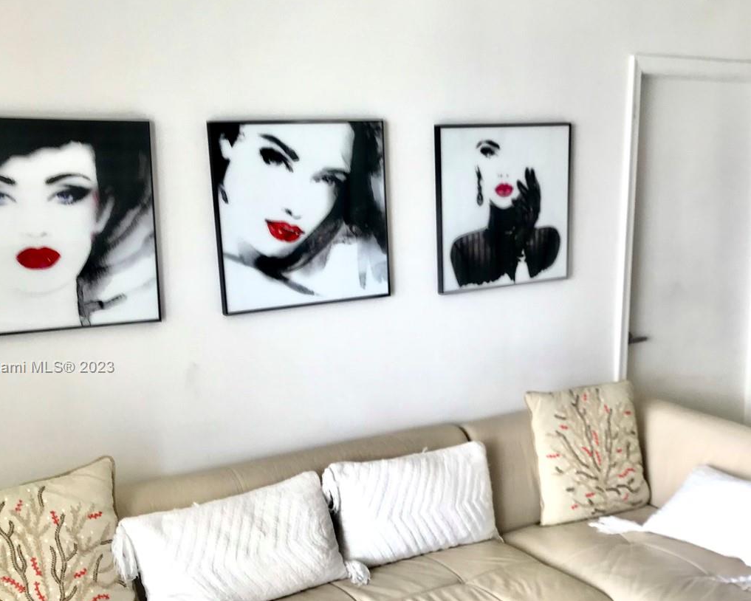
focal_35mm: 43
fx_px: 956
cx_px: 468
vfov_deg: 34.8
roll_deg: +0.6
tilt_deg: -13.5
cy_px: 368
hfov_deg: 42.6
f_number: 1.8
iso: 25
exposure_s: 1/60
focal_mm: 3.99
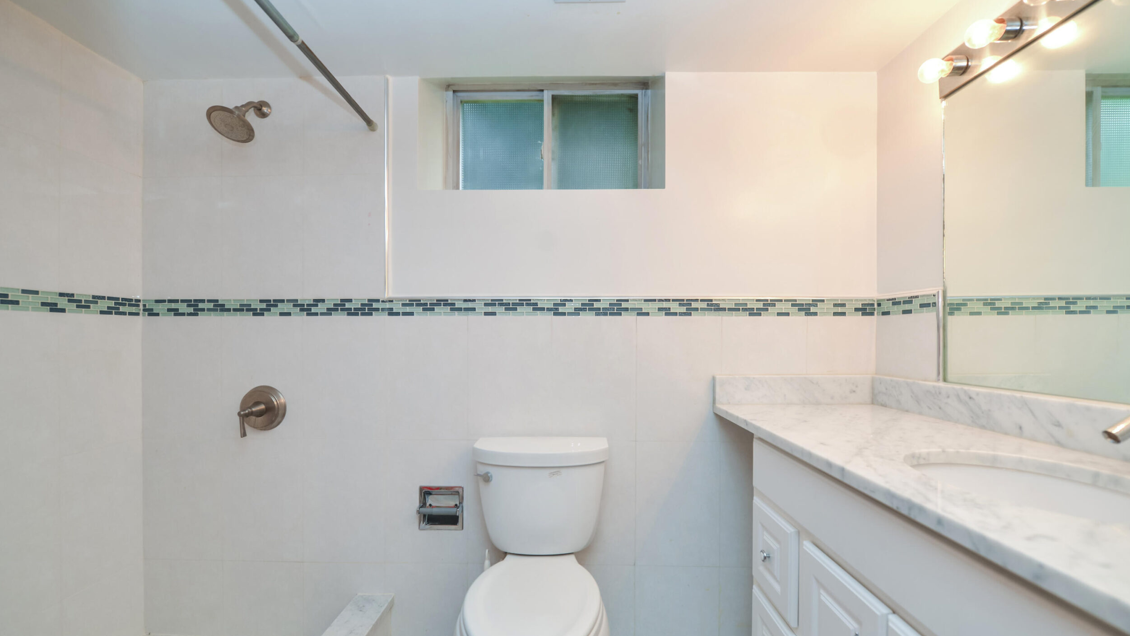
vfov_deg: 70.4
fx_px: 449
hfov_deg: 103.0
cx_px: 563
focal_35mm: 15
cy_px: 349
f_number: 4
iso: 400
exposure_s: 1/60
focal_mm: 14
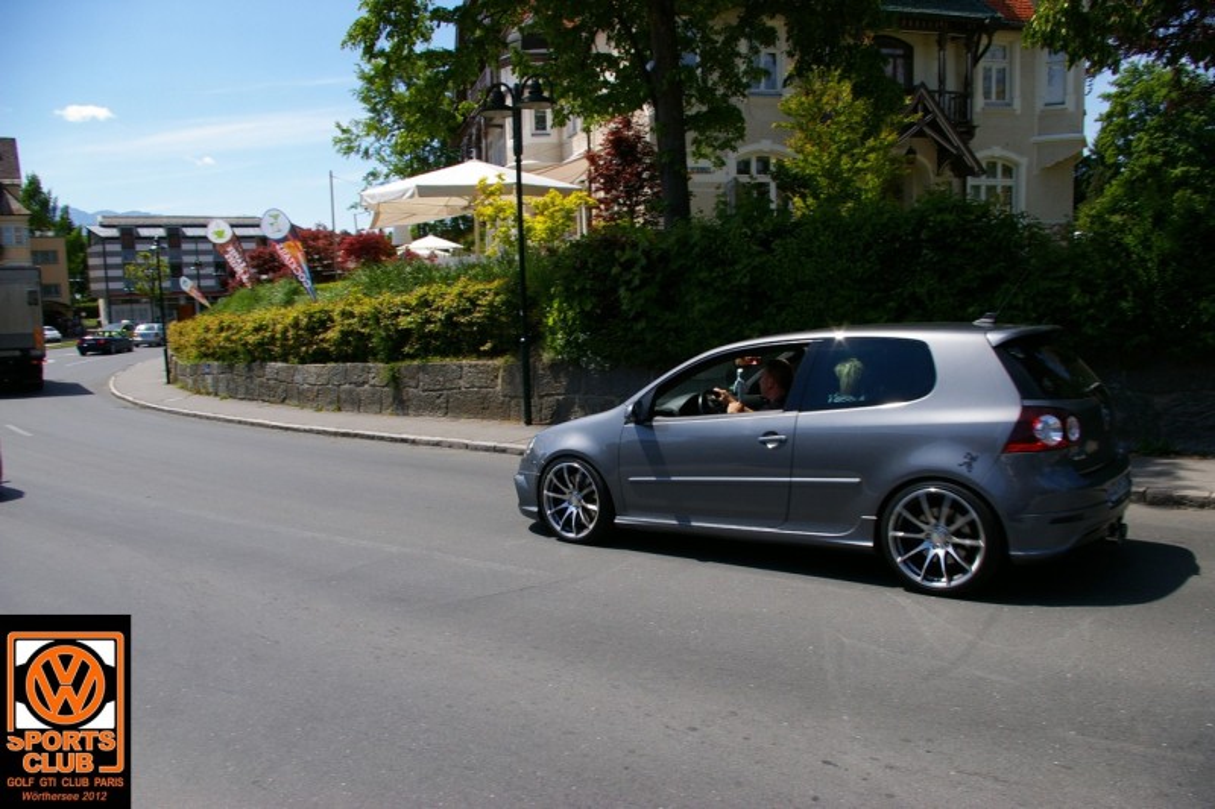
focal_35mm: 27
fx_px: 911
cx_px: 608
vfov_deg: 47.9
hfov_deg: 67.4
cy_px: 404
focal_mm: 18
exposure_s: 1/180
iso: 200
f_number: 9.5
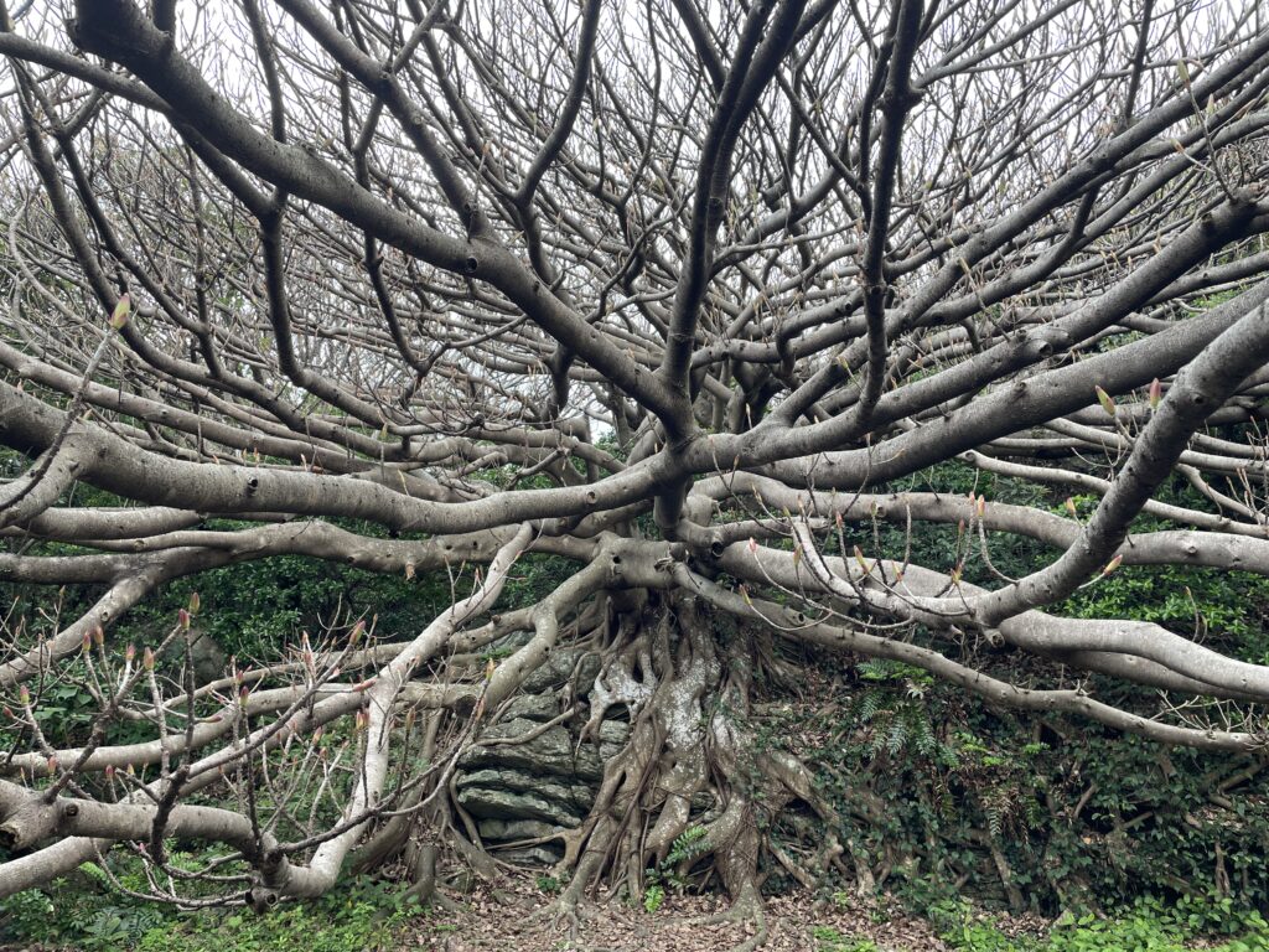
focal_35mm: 26
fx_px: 953
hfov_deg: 67.3
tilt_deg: +14.7
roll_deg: -1.2
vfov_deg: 53.1
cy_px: 476
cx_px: 634
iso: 32
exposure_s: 1/216
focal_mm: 4.2
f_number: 1.6
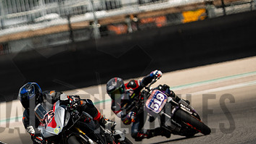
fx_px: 4910
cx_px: 82
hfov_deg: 3.0
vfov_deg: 1.7
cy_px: 115
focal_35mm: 723
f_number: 2.8
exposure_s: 1/2500
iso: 250
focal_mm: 280
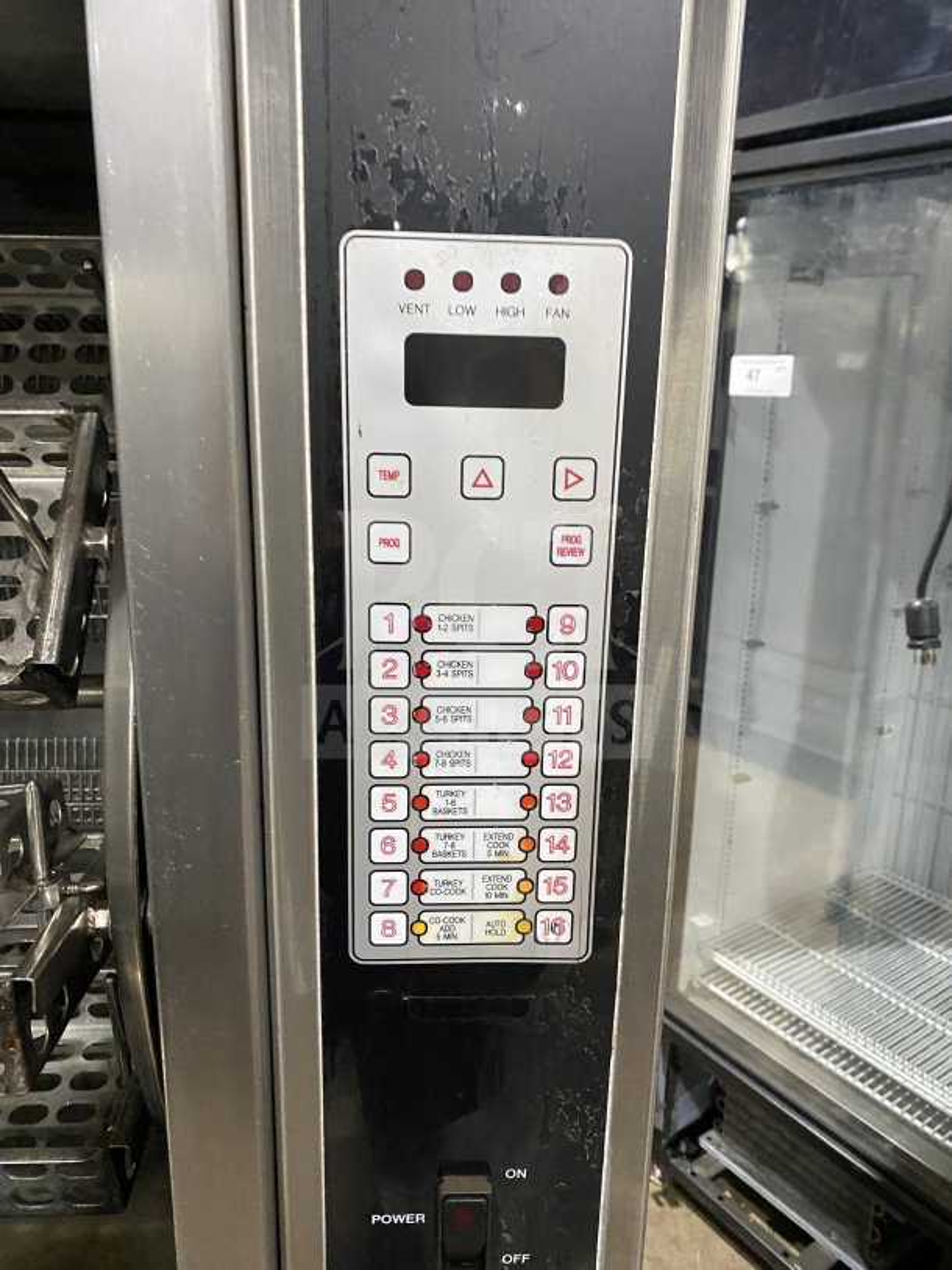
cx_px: 476
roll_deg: -0.7
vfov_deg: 67.3
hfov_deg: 53.1
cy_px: 635
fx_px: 953
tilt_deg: -18.0
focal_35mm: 26
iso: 500
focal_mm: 4.25
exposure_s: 1/58
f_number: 1.8
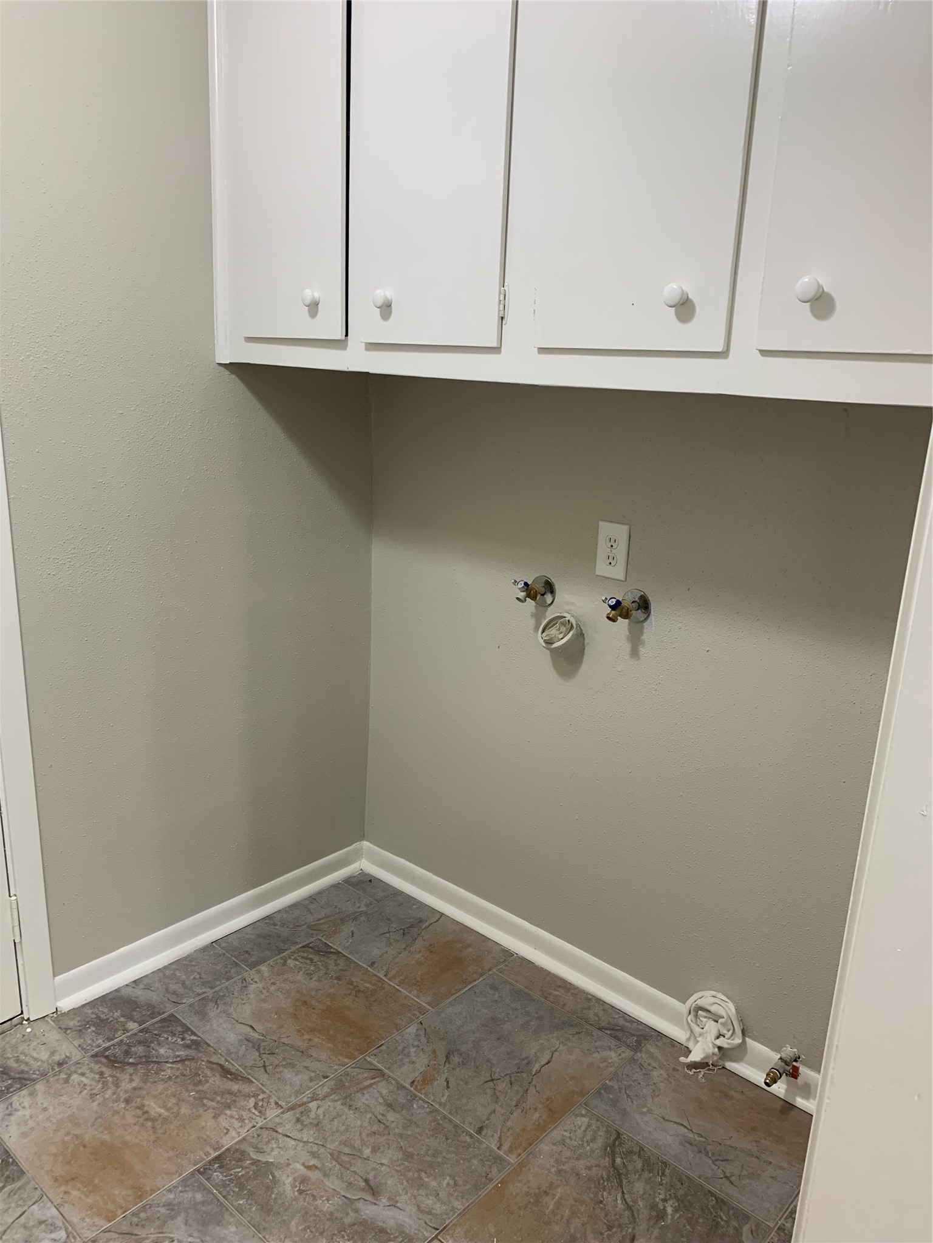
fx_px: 934
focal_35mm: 26
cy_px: 622
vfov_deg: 67.3
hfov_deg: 53.1
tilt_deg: -16.1
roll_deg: -1.8
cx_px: 466
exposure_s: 1/74
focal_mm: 4.25
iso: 100
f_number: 1.8
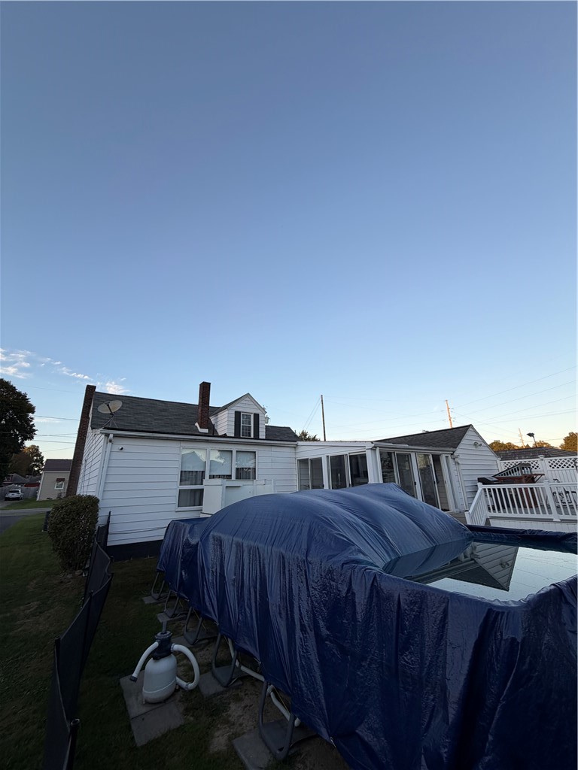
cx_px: 289
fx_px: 312
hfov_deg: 85.7
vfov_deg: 102.1
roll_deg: +1.6
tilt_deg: +18.9
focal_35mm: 14
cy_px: 385
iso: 50
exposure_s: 1/301
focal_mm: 2.22
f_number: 2.2
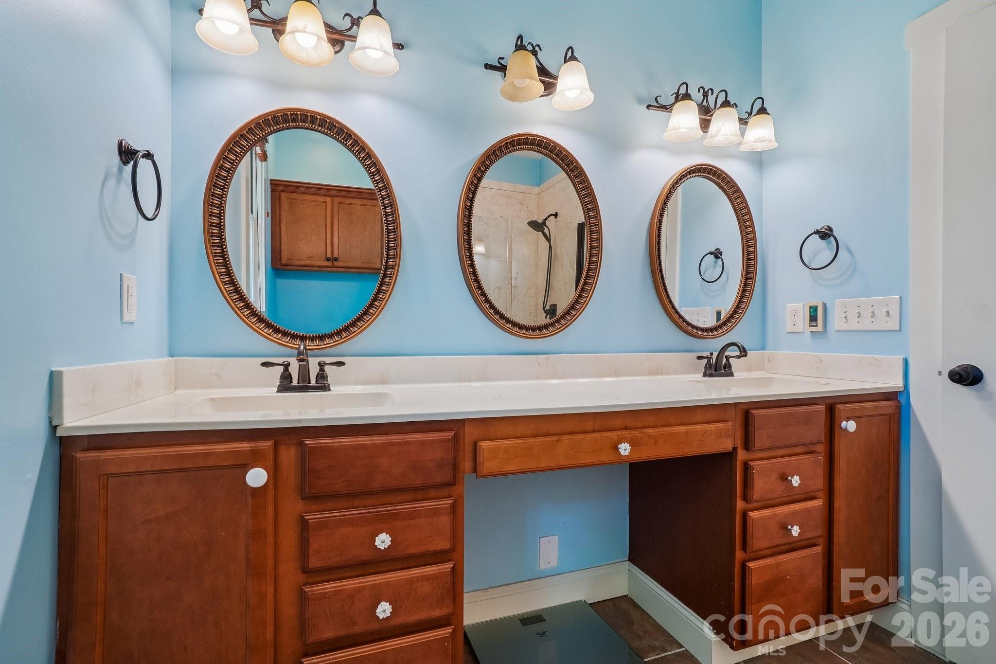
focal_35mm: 15
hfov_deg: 100.4
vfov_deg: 77.3
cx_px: 498
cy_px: 332
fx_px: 415
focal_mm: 10
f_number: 8
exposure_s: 1/20
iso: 400
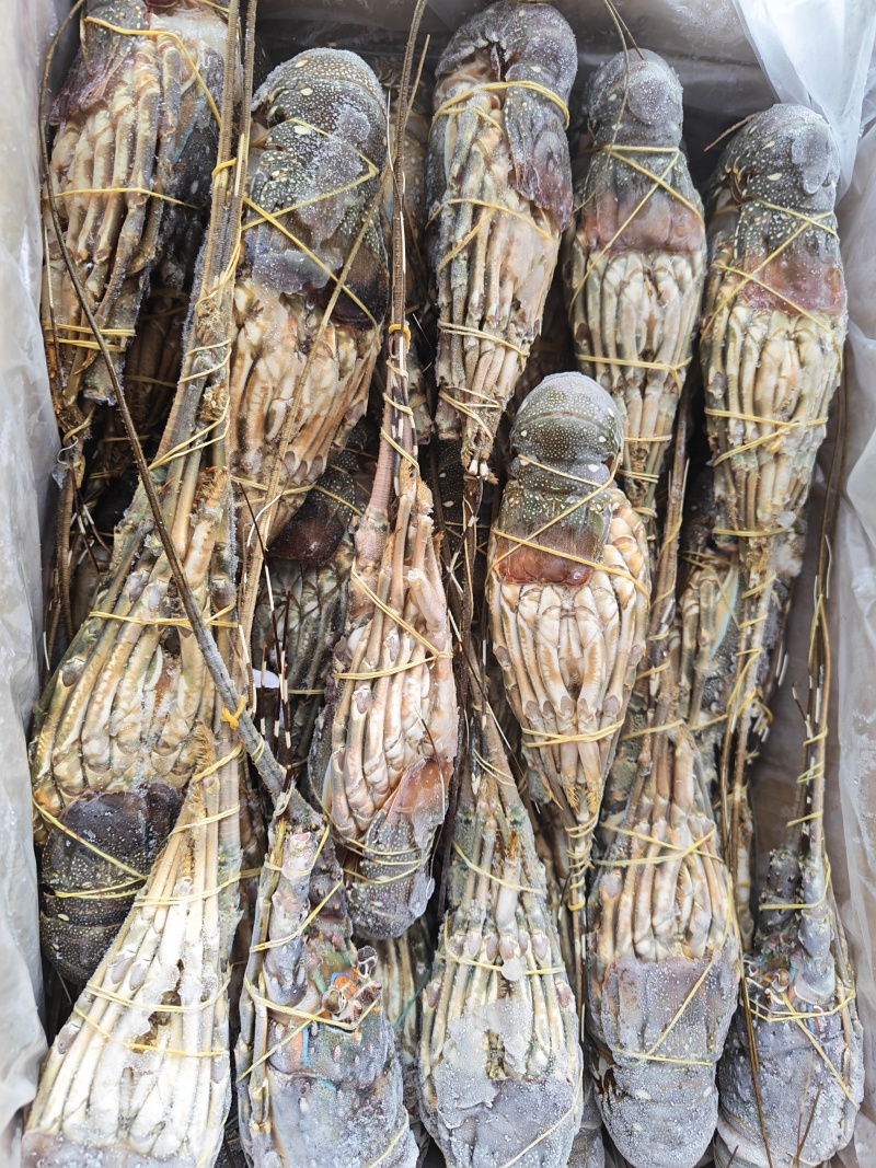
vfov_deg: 71.6
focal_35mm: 24
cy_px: 584
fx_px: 810
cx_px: 438
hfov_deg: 56.8
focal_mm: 6.12
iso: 320
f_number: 1.9
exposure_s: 1/100
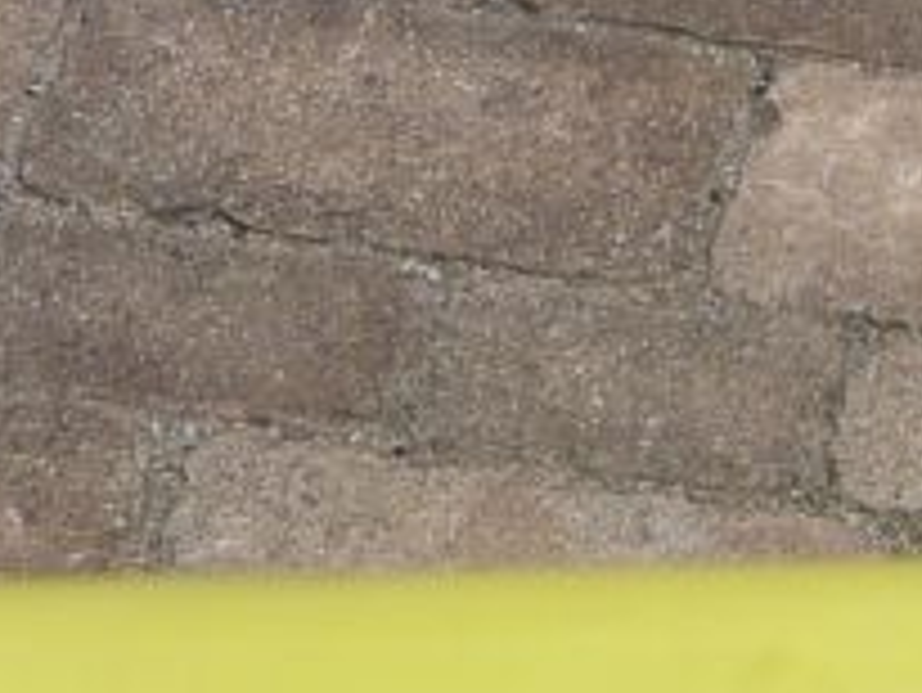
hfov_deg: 12.9
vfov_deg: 10.1
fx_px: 3731
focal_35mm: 140
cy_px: 1166
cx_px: 1615
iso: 100
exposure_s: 1/1000
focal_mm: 4.7
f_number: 3.3
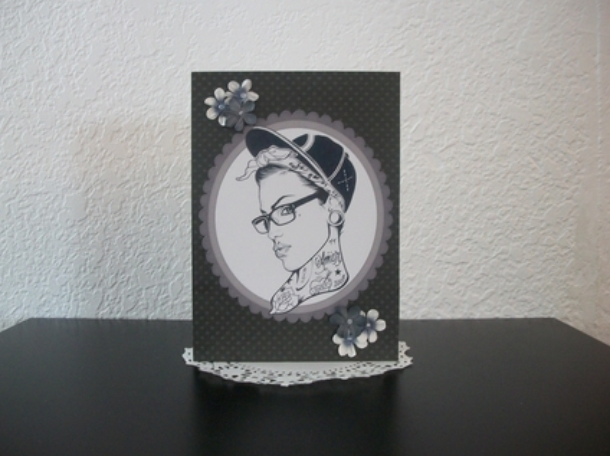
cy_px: 215
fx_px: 598
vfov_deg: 41.7
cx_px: 292
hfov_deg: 54.0
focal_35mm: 34
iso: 177
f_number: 2.9
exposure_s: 1/8
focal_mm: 5.7
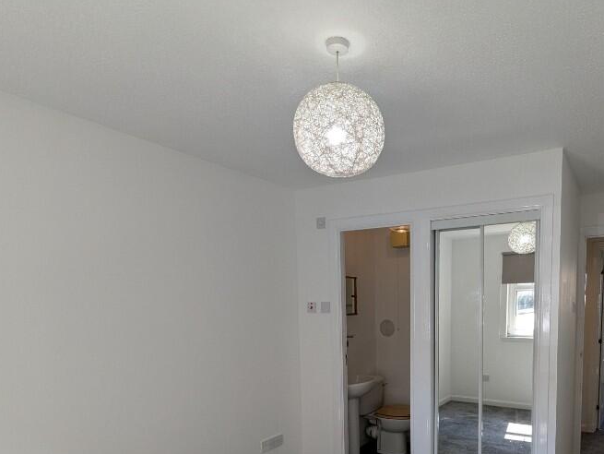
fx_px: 436
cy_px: 346
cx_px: 393
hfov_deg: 67.8
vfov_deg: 52.3
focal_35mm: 25
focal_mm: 2.35
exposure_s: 1/115
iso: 66
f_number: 2.2
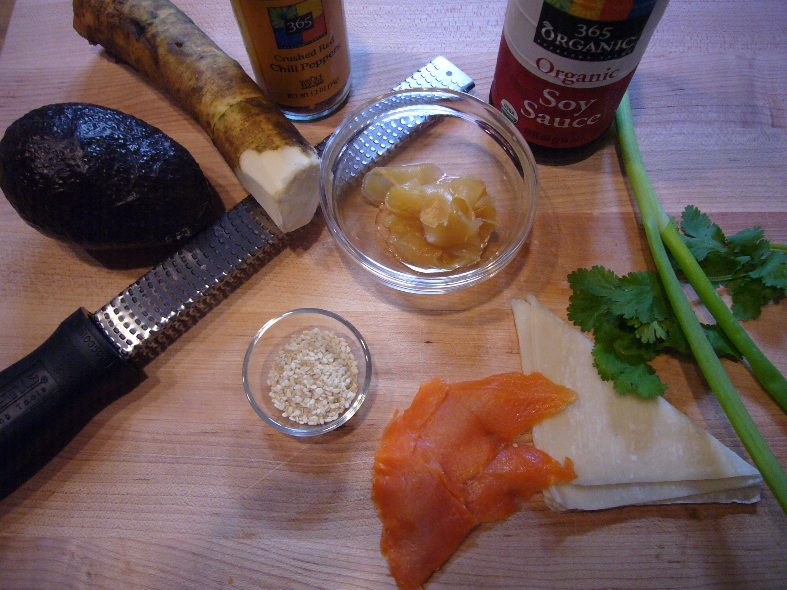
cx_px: 394
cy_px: 295
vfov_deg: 49.7
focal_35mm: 28
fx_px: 637
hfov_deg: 63.4
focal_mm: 4.6
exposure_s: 1/15
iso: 160
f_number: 2.8
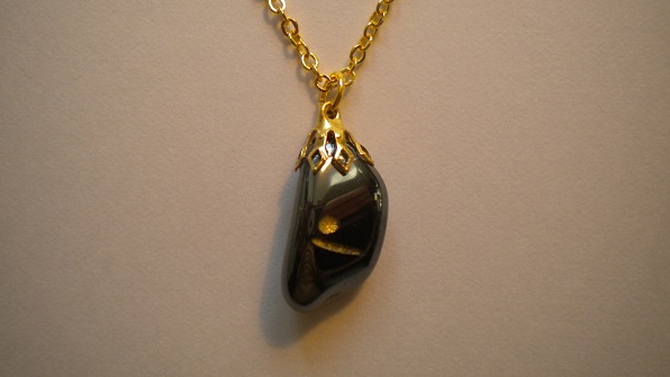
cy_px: 129
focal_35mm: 45
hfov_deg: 45.5
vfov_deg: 26.4
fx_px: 799
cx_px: 335
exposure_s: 1/60
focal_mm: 7.4
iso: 217
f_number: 3.5
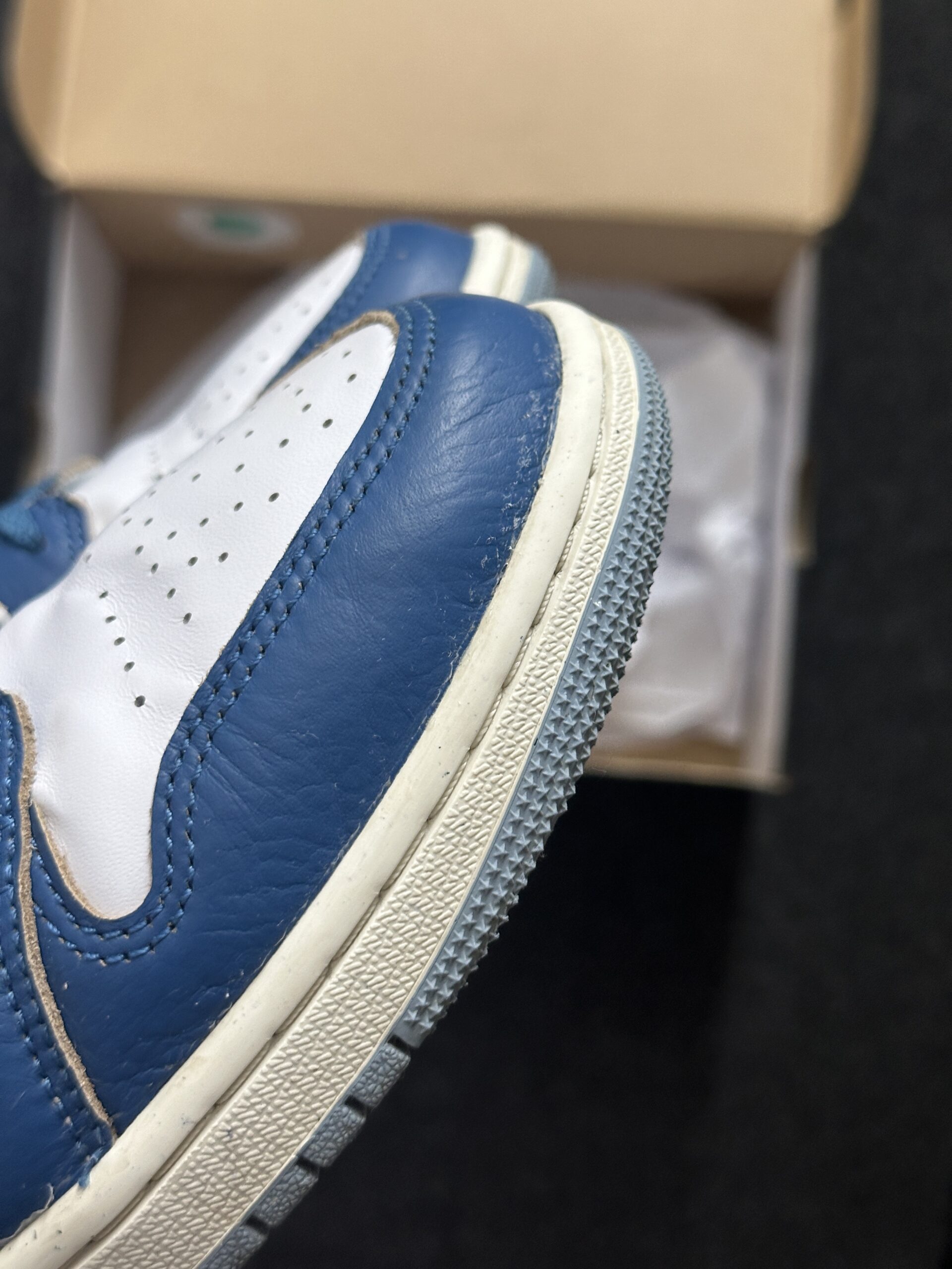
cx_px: 476
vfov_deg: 39.7
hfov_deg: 30.3
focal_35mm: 48
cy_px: 634
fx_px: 1760
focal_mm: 6.86
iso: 250
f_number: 1.78
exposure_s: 1/53
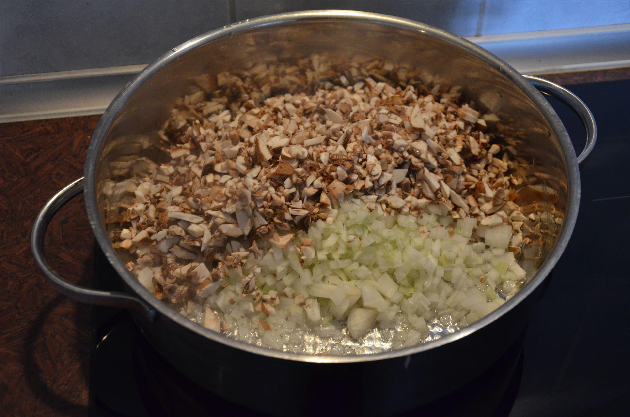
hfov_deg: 39.0
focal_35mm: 51
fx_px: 891
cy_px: 208
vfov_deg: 26.4
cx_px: 315
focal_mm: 34
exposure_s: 1/40
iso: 1800
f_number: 4.2
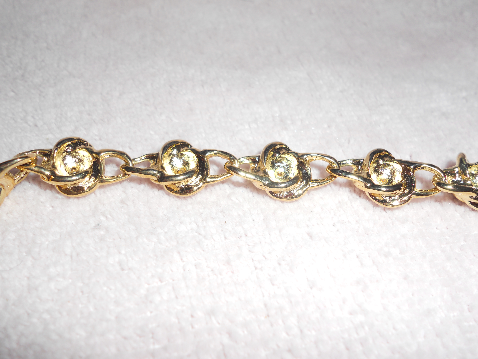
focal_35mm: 32
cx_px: 239
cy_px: 180
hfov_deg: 56.8
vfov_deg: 44.2
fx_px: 442
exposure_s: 1/25
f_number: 8.8
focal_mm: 5.8
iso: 80
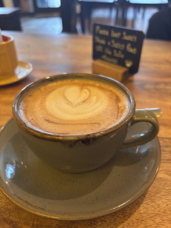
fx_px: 171
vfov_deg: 67.3
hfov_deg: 53.1
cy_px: 114
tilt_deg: -35.6
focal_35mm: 26
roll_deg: -0.1
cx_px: 86
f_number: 1.6
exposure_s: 1/50
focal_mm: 5.96
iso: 500
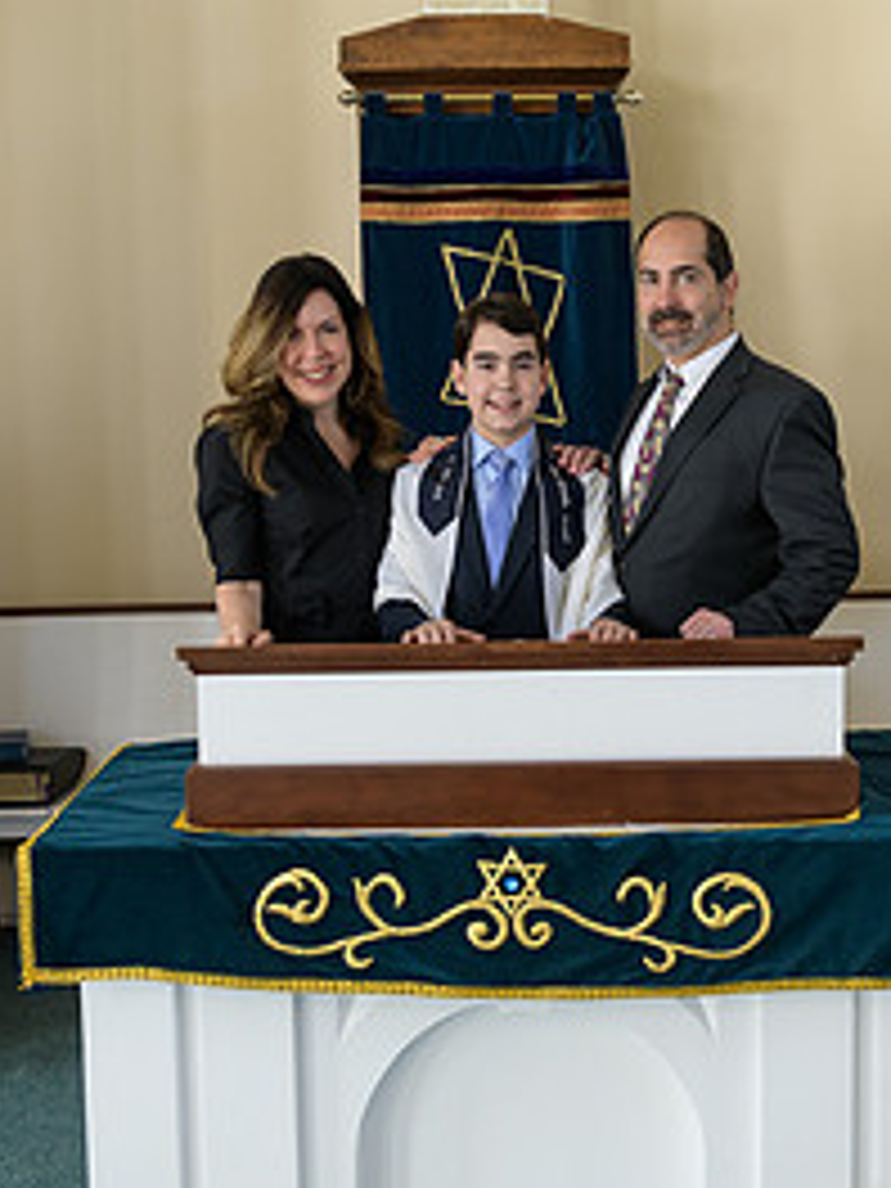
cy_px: 526
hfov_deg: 24.8
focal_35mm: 59
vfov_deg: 32.7
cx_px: 513
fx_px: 2025
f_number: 3.2
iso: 400
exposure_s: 1/125
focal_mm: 36
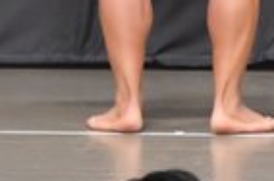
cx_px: 547
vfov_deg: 1.4
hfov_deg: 2.1
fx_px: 7609
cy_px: -135
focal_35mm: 1002
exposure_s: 1/400
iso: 6400
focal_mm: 122
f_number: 5.6
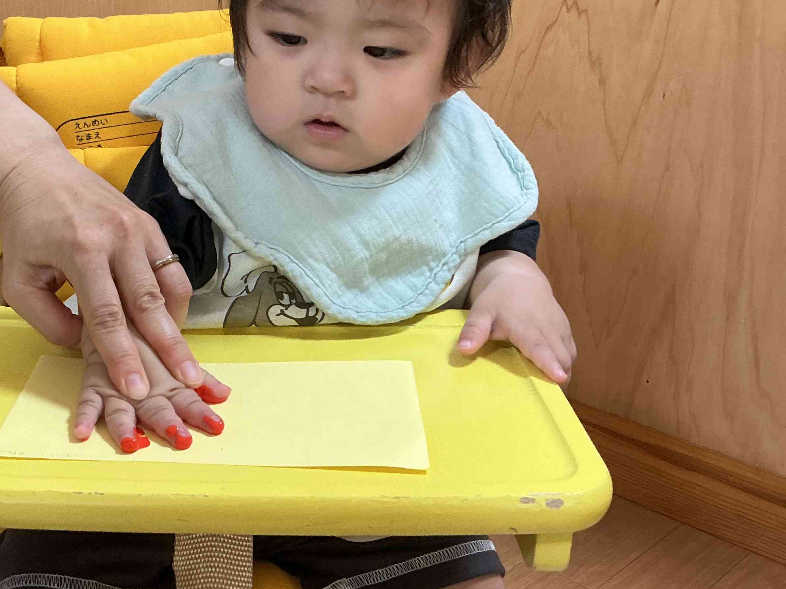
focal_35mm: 49
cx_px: 232
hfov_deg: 38.2
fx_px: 1113
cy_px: 243
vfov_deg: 29.6
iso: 125
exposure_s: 1/60
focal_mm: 3
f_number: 1.8
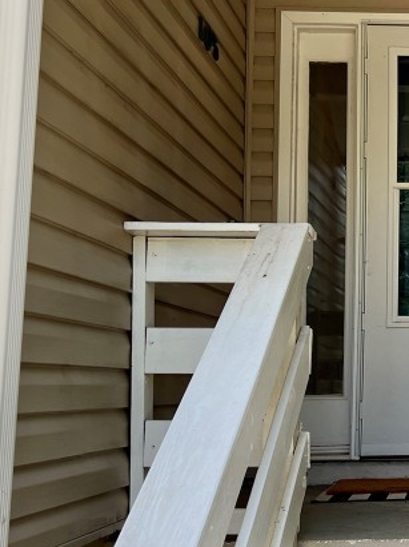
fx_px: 1025
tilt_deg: +8.6
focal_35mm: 65
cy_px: 261
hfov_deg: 20.7
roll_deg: +0.2
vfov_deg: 29.8
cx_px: 522
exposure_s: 1/791
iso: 50
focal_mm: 5.7
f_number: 1.5
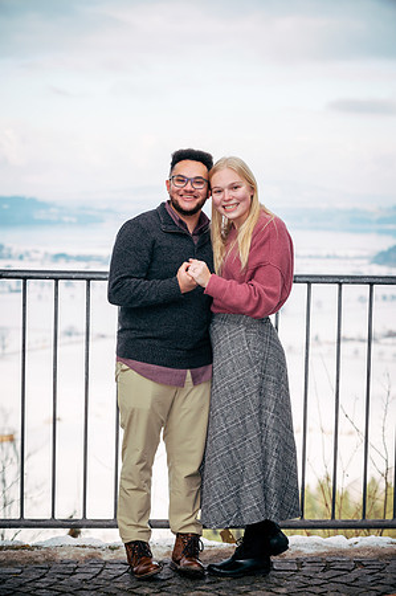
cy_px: 298
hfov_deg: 13.4
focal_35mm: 102
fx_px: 1687
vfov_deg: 20.0
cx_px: 198
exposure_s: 1/1600
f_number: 5
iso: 250
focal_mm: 102
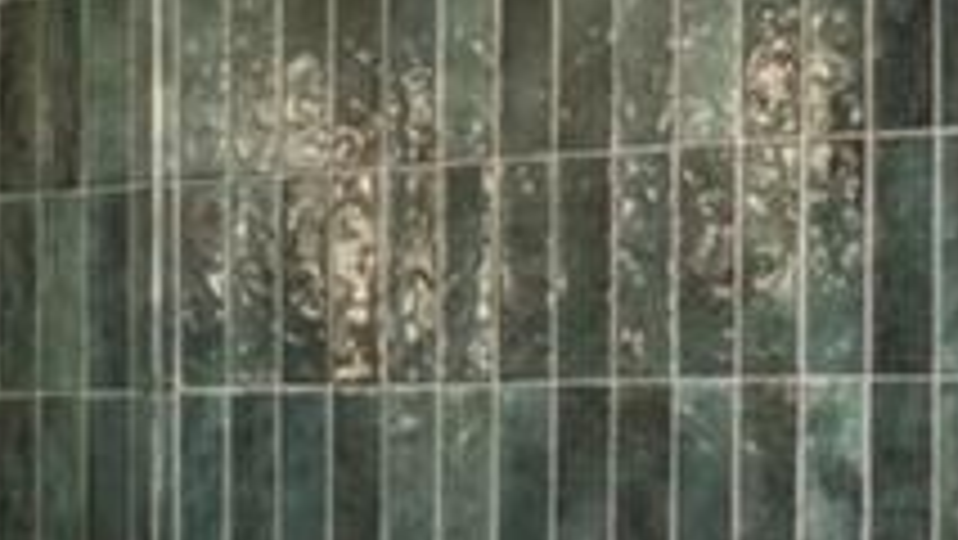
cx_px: 576
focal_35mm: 134
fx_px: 3405
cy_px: 513
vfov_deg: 9.0
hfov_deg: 16.0
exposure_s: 1/40
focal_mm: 17
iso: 400
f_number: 10
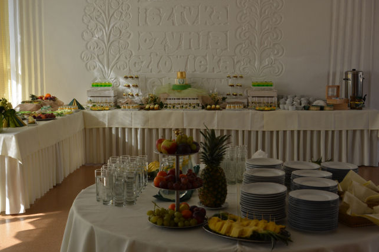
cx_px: 171
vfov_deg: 29.2
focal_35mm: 46
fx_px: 484
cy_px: 104
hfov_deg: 42.7
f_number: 6.3
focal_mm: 22
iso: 200
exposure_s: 1/160
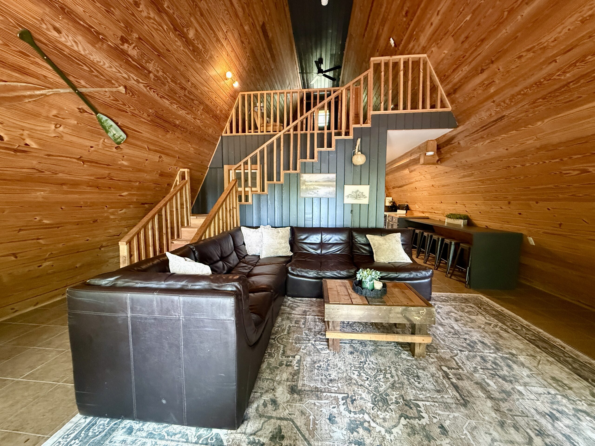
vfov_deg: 85.7
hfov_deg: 102.1
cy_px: 223
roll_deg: -0.3
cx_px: 298
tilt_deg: -5.2
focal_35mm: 14
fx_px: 241
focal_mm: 2.22
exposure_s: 1/60
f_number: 2.2
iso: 1000
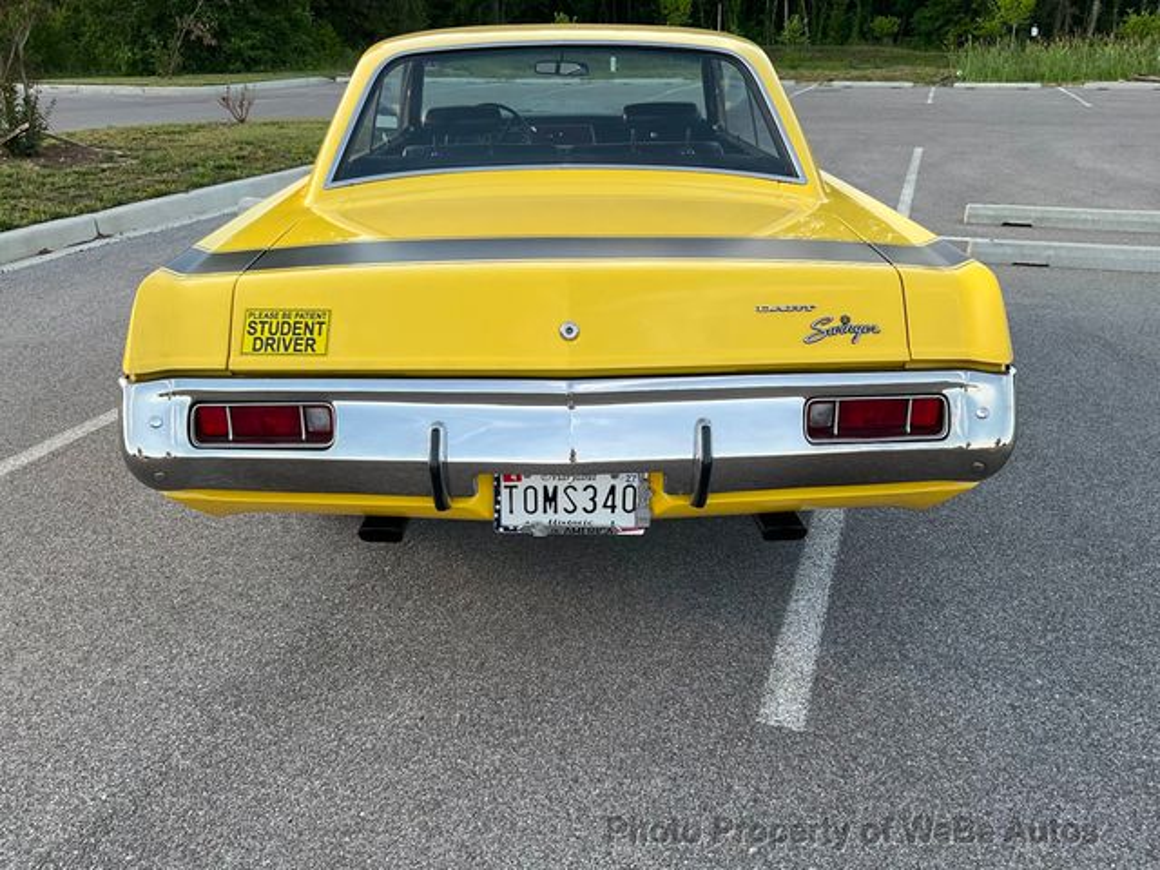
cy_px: 435
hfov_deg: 61.7
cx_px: 580
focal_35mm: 29
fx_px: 972
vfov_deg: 48.2
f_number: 1.8
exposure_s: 1/300
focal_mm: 3
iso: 25
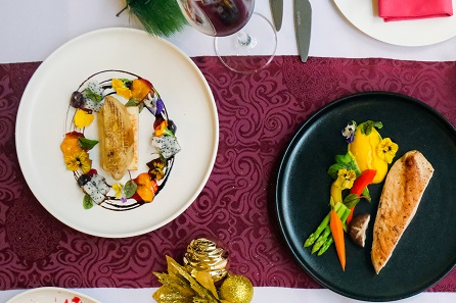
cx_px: 400
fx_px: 658
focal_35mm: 52
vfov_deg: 25.9
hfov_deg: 36.1
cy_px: 184
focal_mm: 19.6
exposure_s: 1/200
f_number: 5
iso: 8000
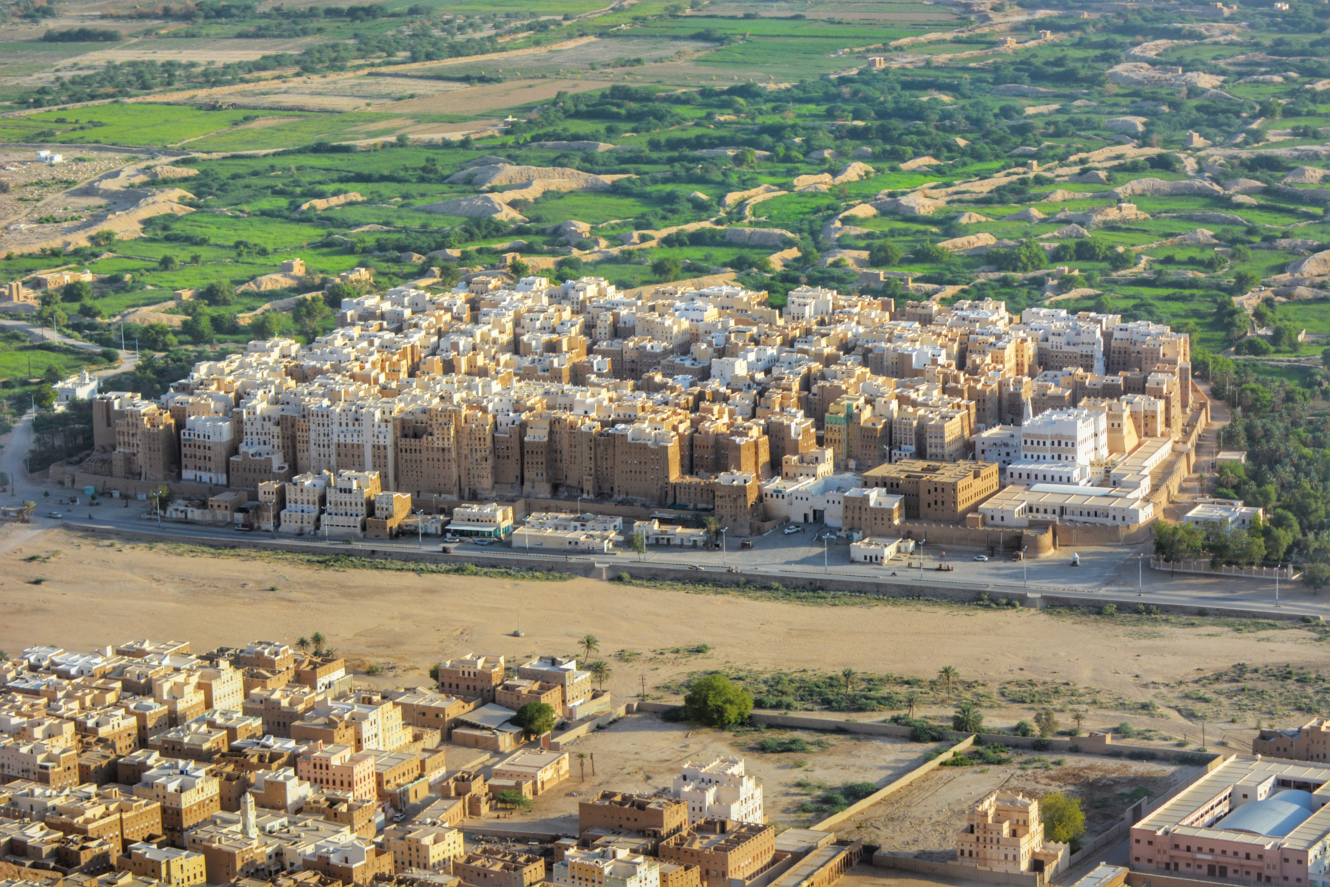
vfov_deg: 13.0
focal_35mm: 105
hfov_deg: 19.5
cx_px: 665
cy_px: 444
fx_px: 3879
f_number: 6.3
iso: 200
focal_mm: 70
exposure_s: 1/640
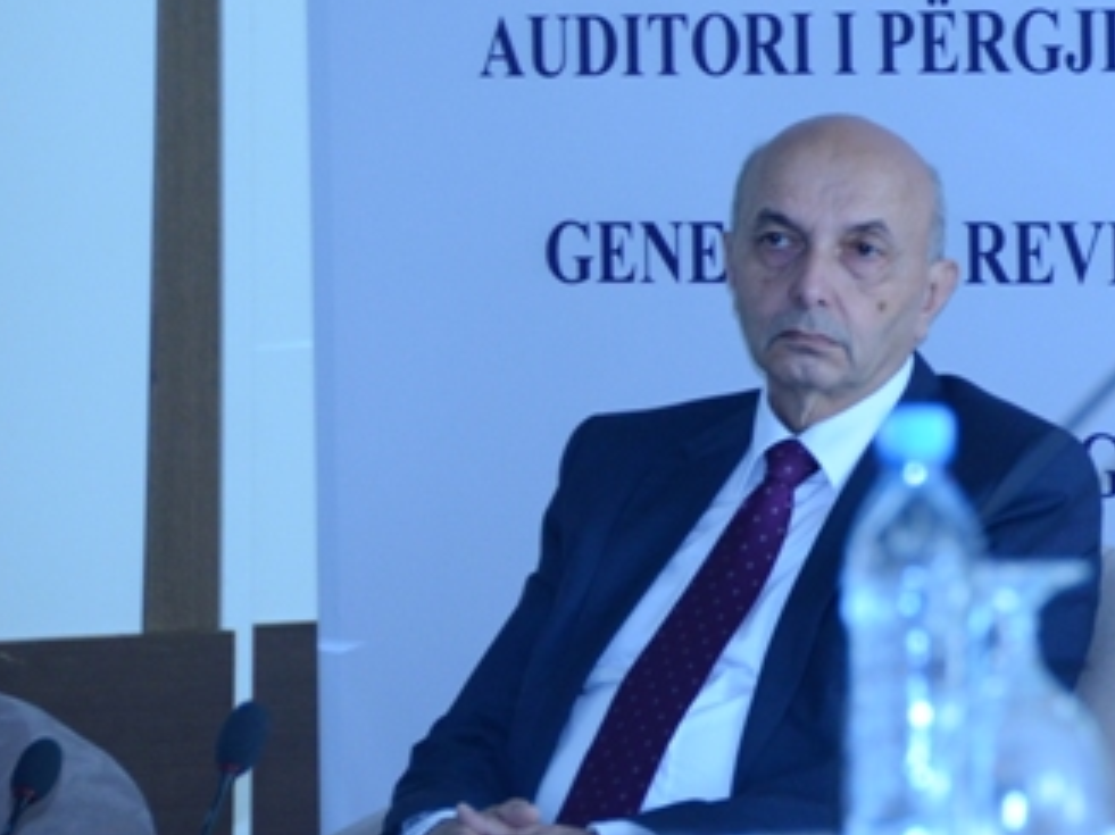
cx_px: 1296
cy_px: 186
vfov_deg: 3.7
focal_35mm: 406
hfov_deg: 4.9
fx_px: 13073
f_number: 5.3
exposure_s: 1/60
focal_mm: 120
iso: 1250
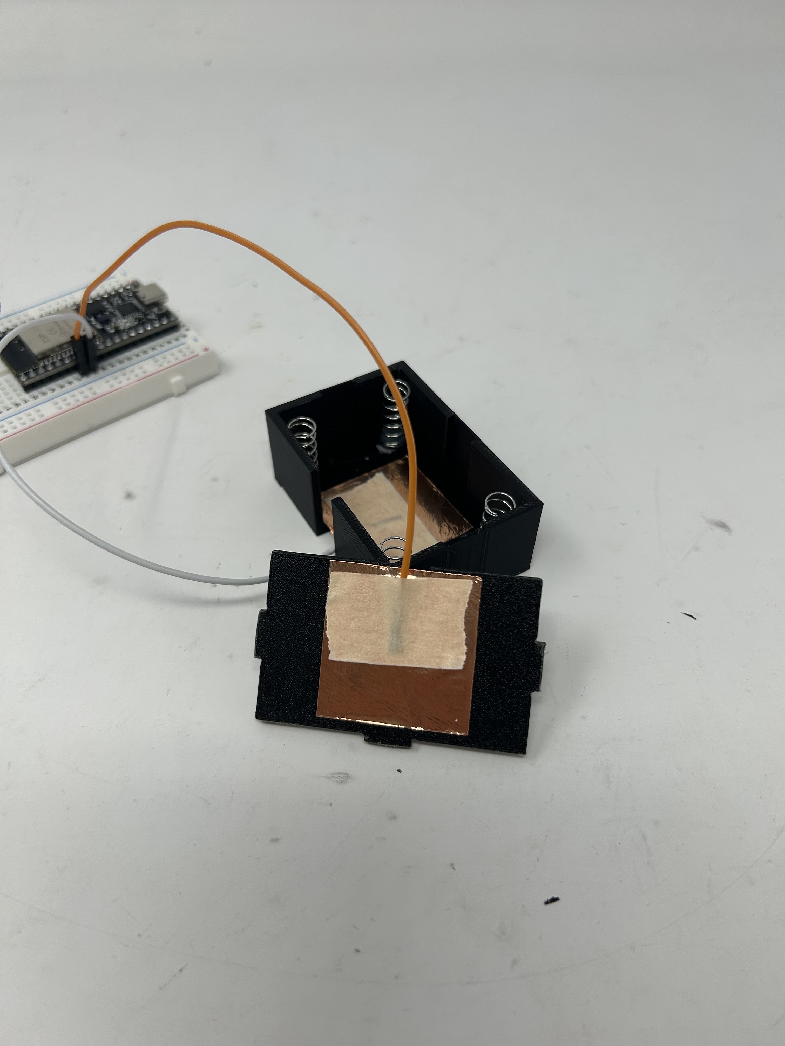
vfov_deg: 67.3
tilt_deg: -48.1
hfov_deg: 53.1
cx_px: 392
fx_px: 786
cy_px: 523
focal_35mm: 26
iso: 50
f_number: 1.5
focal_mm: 5.7
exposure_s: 1/434
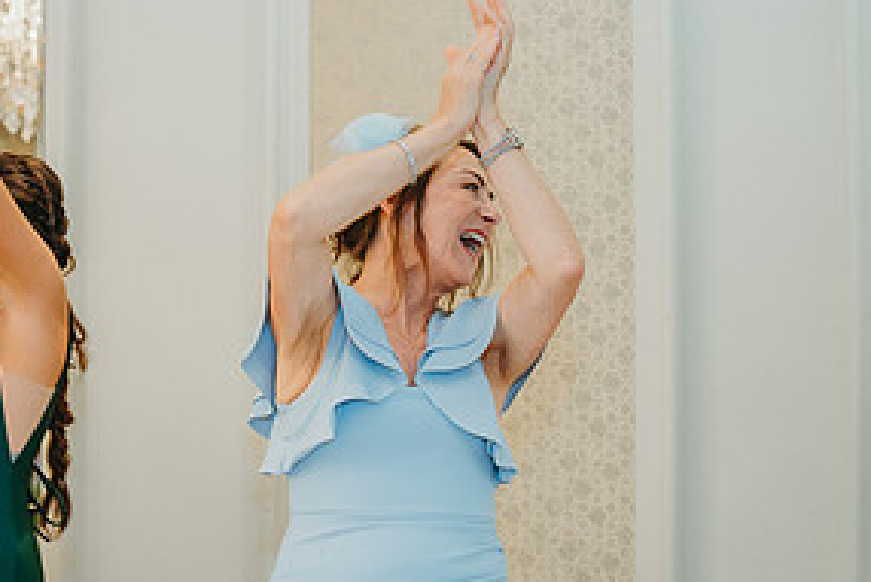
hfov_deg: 28.3
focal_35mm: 71
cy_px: 437
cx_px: 302
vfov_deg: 19.1
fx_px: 1719
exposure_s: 1/125
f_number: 2.8
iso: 1600
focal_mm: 35
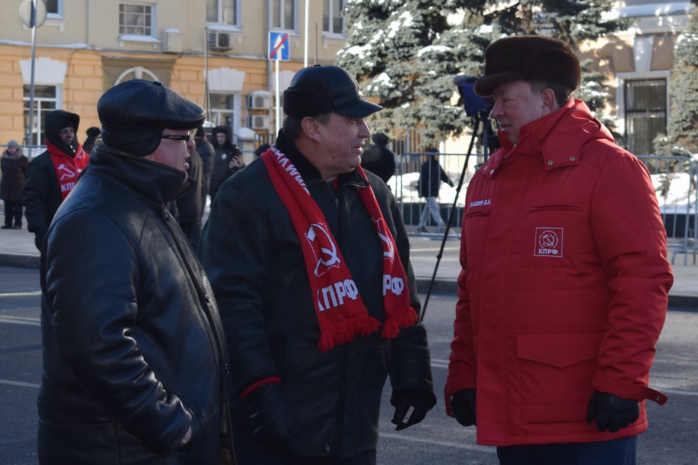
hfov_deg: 24.6
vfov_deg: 16.6
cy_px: 232
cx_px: 349
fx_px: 1600
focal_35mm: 82
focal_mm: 55
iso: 100
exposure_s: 1/160
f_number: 6.3
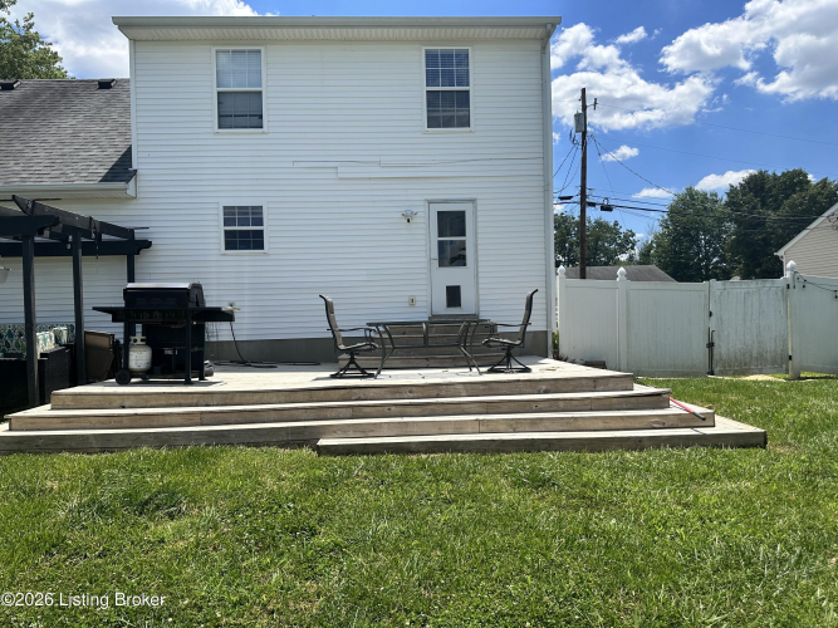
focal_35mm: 24
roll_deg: +1.8
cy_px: 314
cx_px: 419
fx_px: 581
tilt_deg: -1.4
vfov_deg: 56.8
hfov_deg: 71.6
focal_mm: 6.86
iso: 80
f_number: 1.78
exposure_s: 1/5000
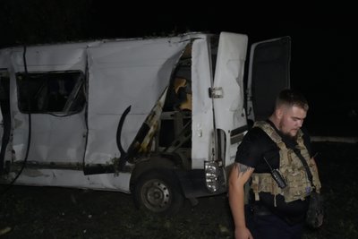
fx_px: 448
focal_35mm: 45
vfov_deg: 29.9
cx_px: 179
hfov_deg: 43.6
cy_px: 120
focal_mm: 45
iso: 12800
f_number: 2.8
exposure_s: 1/60
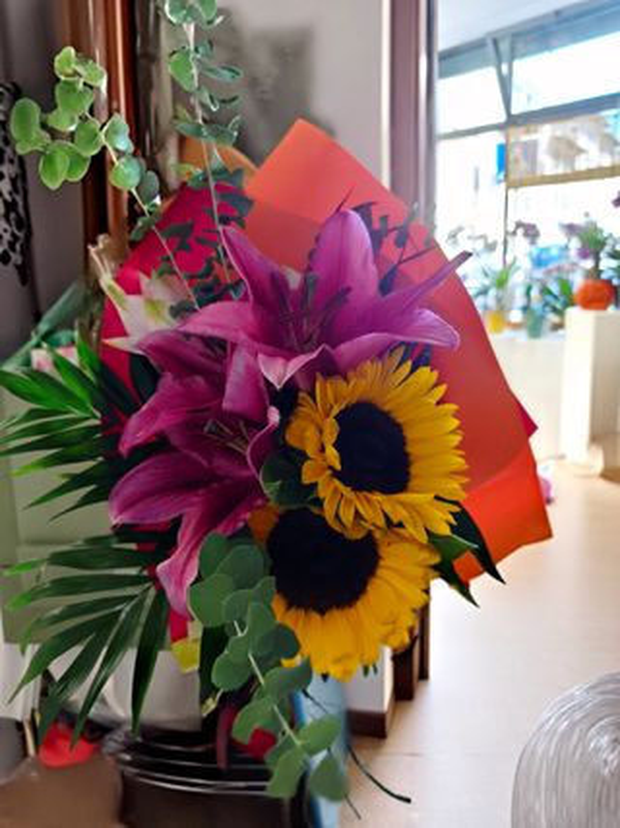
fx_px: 550
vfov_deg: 73.9
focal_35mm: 23
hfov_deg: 58.9
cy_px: 414
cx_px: 310
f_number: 1.65
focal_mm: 6.18
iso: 800
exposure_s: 1/33.3
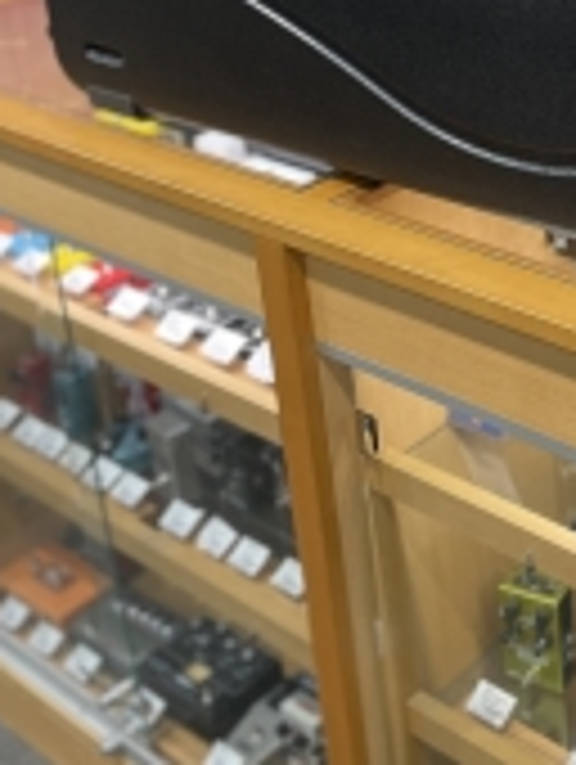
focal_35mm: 61
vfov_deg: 30.1
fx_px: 1350
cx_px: 662
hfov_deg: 22.5
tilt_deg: -17.5
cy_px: 63
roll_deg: +2.8
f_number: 1.6
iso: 100
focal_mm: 4.2
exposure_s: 1/60
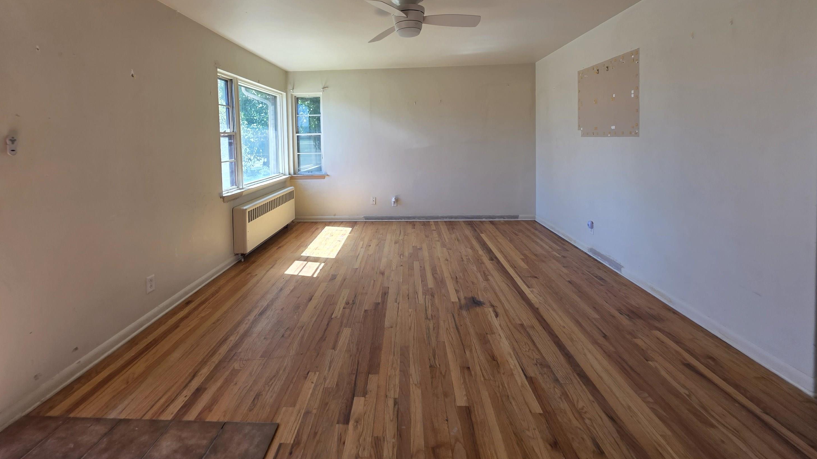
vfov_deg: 68.7
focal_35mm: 15
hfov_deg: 102.9
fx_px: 325
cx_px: 387
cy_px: 156
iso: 32
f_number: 1.9
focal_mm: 2.2
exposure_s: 1/120
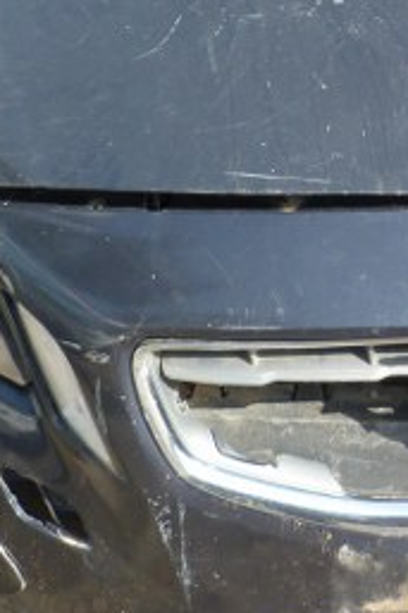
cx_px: 513
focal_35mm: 81
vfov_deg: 24.3
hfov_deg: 16.1
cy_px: 50
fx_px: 1379
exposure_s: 1/100
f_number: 4
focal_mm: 4.5
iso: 80
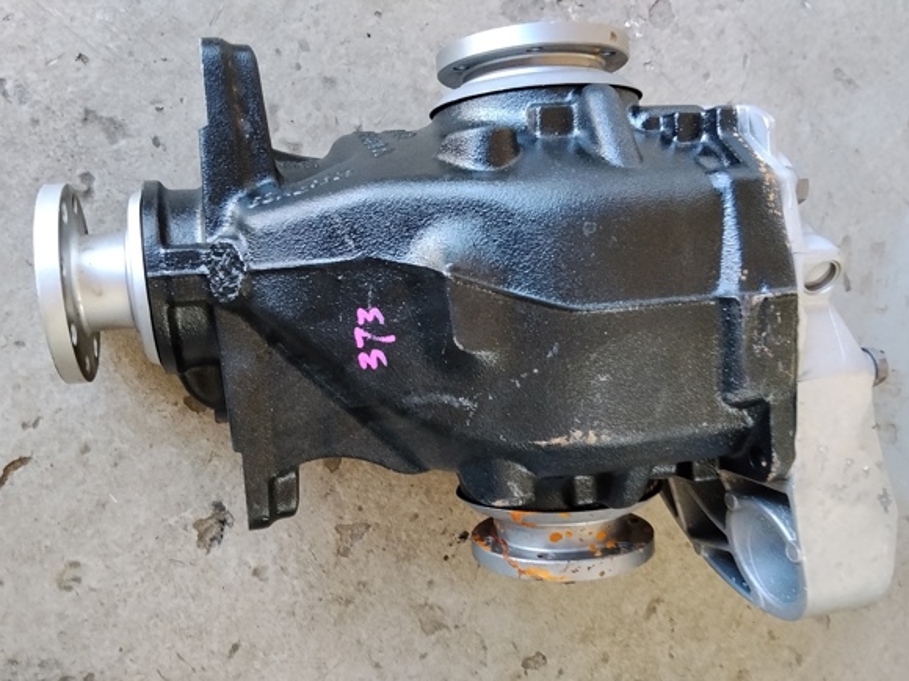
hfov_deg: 56.8
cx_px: 447
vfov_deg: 44.2
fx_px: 840
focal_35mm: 32
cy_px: 354
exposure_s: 1/50
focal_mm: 3.96
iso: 320
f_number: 1.8
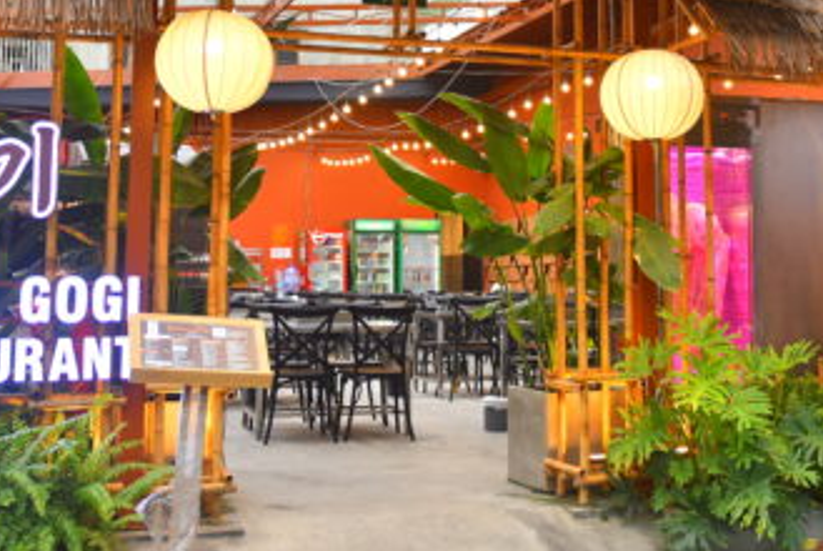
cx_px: 488
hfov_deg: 35.5
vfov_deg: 23.7
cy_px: 74
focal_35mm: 56
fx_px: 1281
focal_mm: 24
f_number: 2.8
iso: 200
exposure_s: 1/125
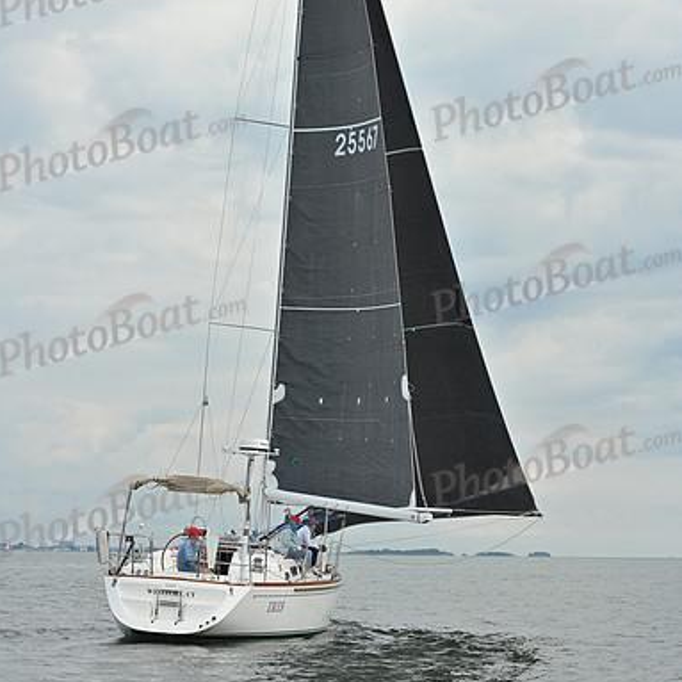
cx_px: 339
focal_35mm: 90
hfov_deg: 19.3
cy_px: 214
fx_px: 2006
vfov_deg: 19.2
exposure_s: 1/1250
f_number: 8
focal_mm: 70
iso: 320
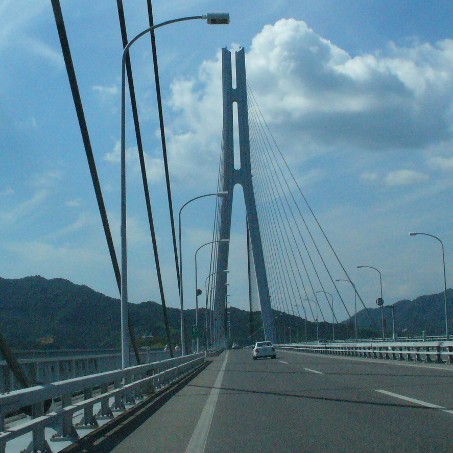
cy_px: 216
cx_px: 248
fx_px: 874
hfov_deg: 29.1
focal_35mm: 59
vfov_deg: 29.1
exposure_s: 1/2000
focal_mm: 6.1
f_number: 5.6
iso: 400
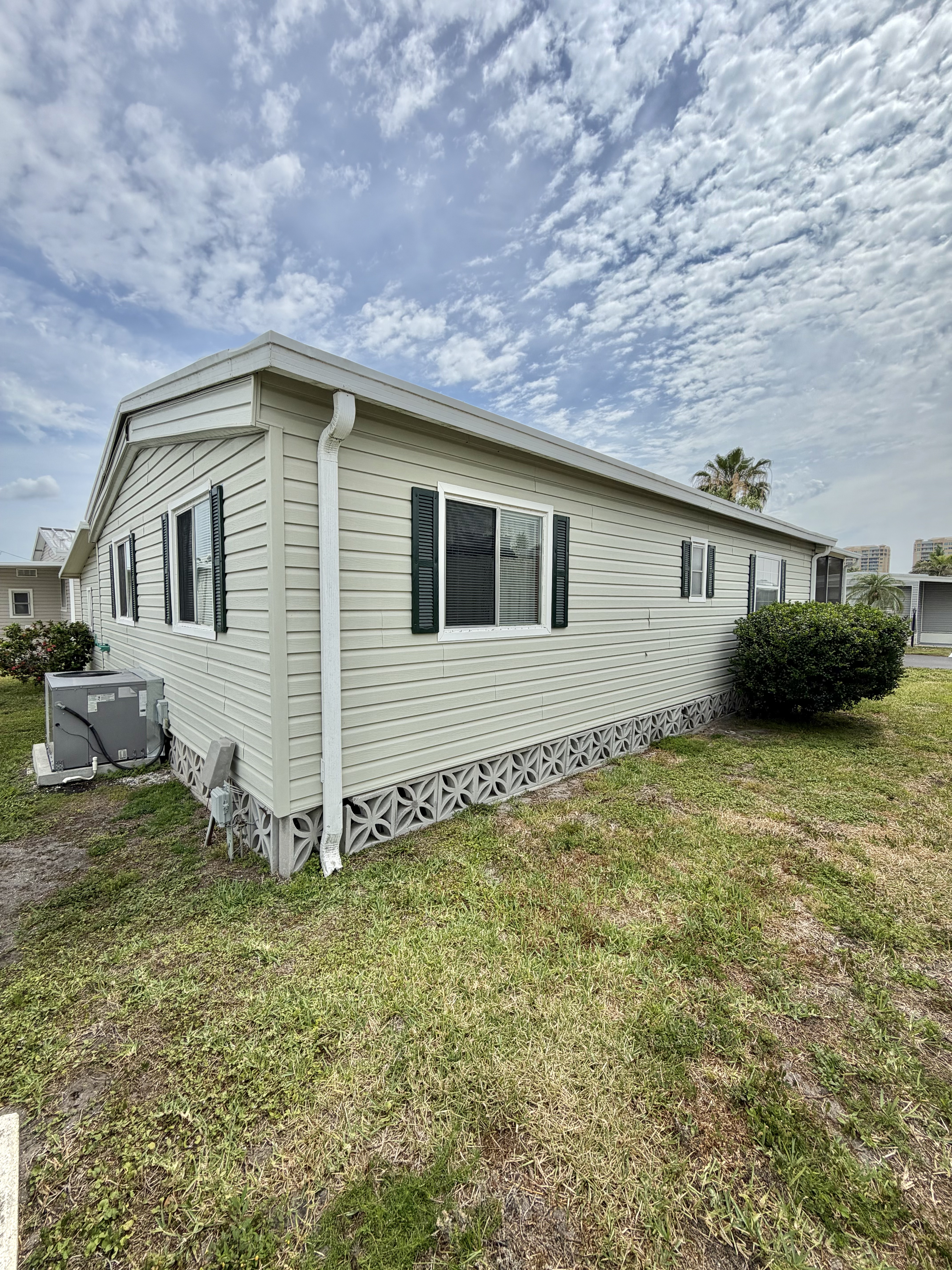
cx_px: 476
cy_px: 635
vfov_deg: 102.1
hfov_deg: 85.7
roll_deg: +0.3
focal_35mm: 14
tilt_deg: -1.9
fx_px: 513
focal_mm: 2.22
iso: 20
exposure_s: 1/1285
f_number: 2.2
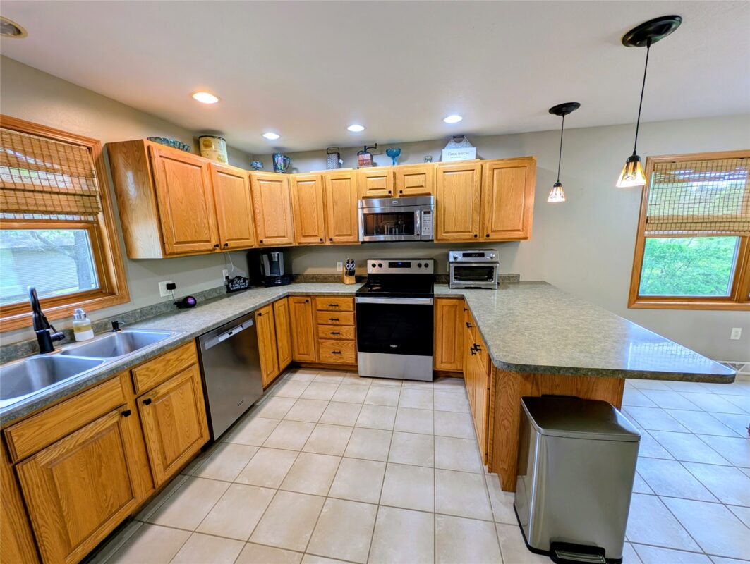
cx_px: 375
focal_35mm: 12
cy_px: 282
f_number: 1.95
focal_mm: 2.23
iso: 45
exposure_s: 1/40
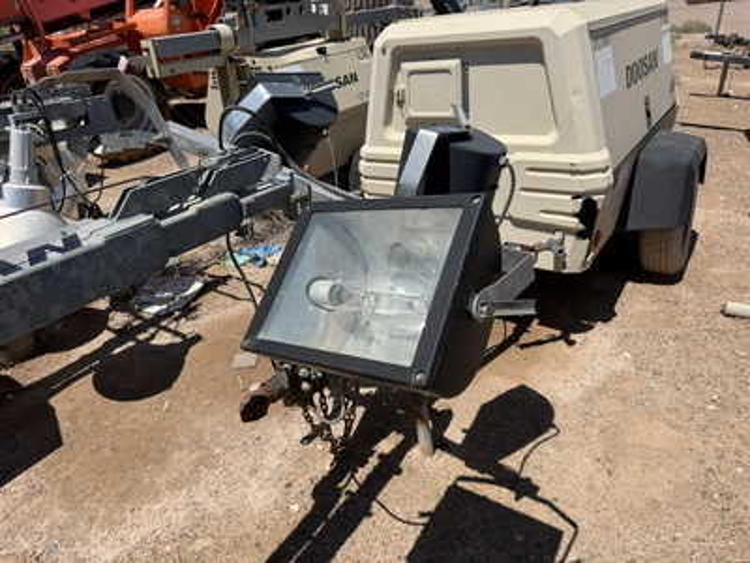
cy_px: 282
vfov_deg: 56.8
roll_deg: +4.9
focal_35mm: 24
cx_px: 375
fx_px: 520
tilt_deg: -30.0
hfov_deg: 71.6
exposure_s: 1/6711
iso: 80
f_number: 1.78
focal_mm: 6.76
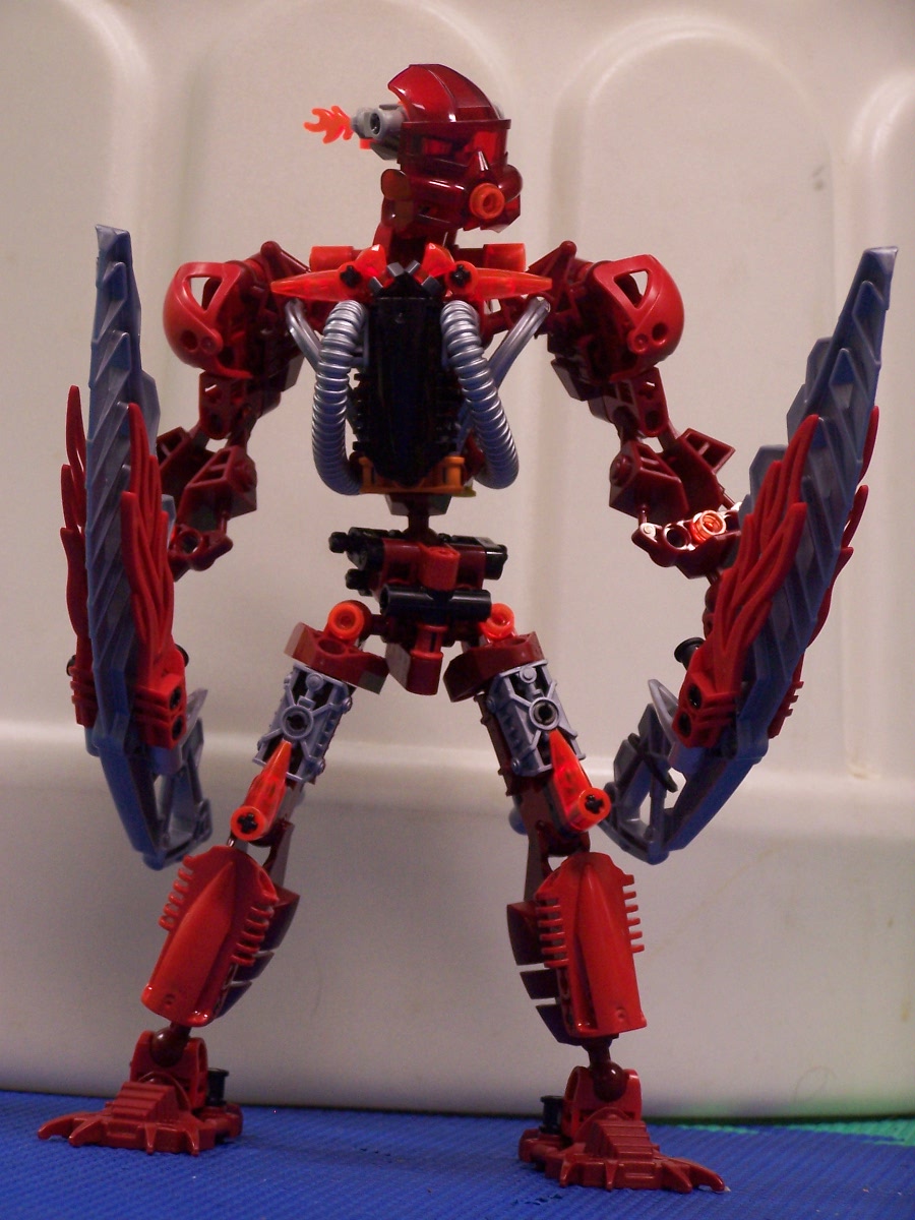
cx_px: 458
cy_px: 610
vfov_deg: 15.4
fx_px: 4511
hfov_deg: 11.6
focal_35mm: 128
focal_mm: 21.2
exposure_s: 1/8
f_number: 3.2
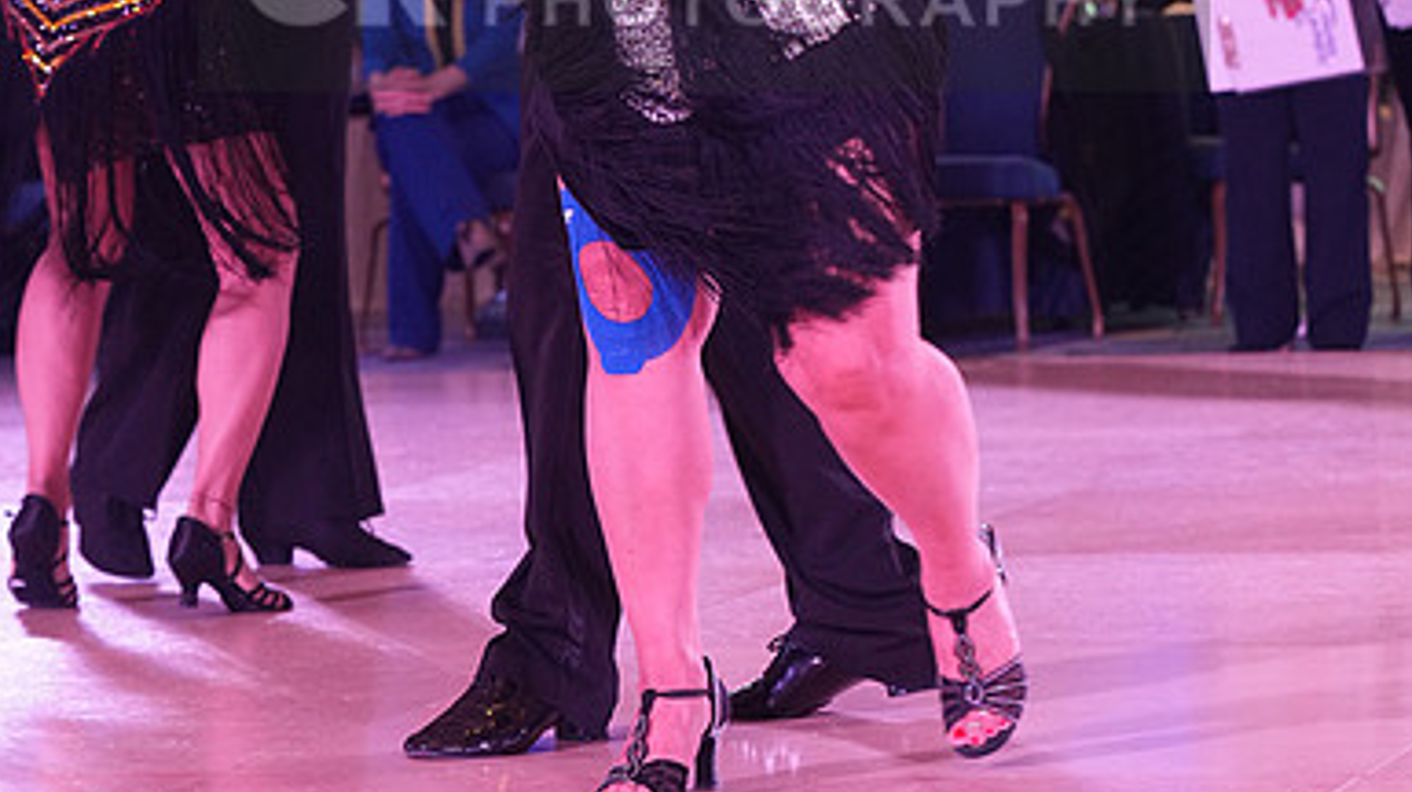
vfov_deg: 7.6
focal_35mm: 158
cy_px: -29
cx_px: 706
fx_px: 5912
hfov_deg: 13.6
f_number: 5.6
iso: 2500
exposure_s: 1/200
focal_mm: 100
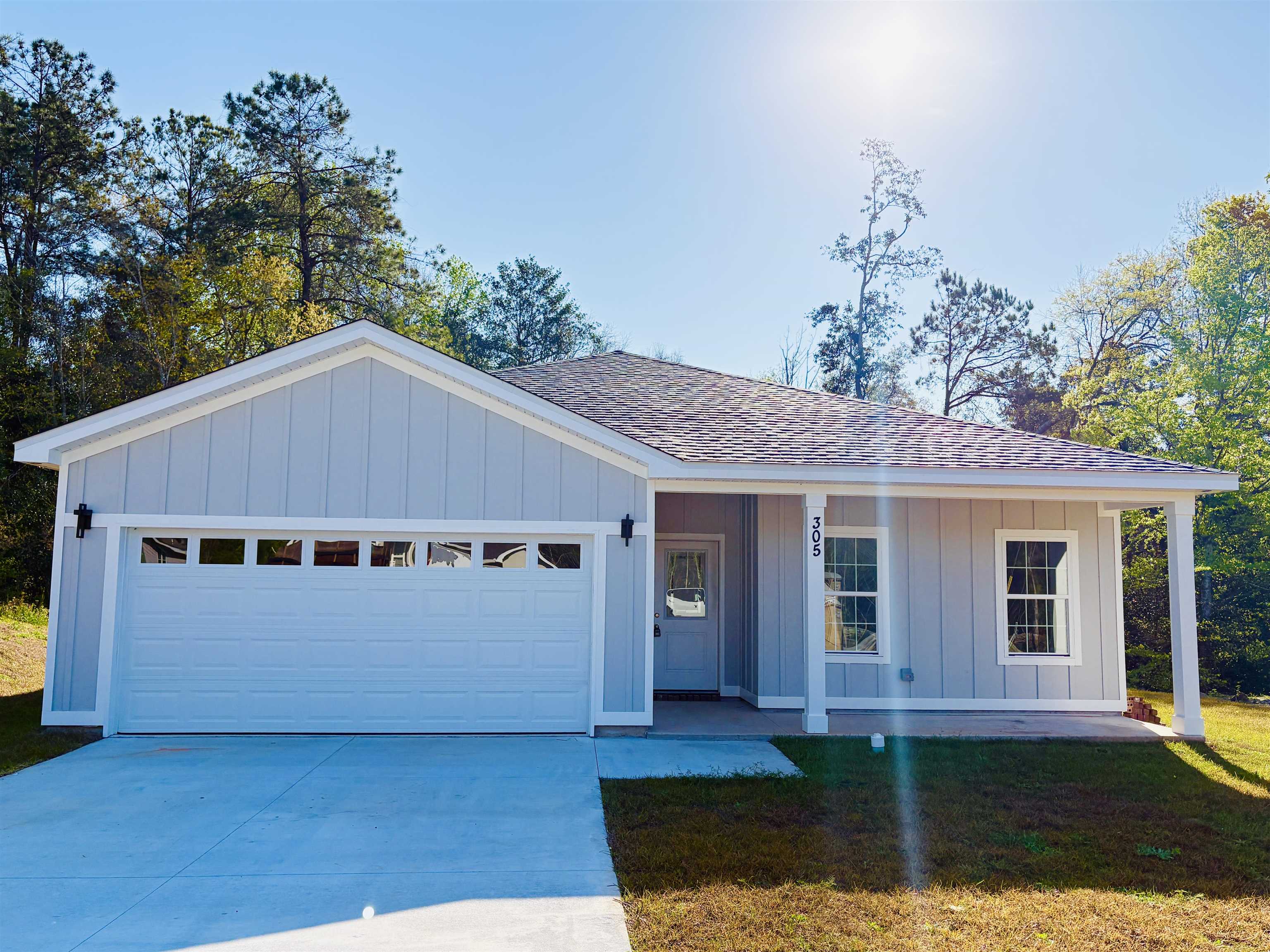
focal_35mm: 26
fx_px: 954
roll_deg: +2.2
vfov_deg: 53.1
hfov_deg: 67.3
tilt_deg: +5.7
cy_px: 476
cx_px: 635
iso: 50
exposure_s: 1/5348
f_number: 1.6
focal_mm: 5.96
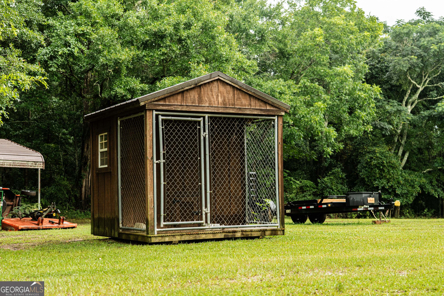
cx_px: 222
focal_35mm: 51
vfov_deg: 26.5
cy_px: 148
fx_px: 629
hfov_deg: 38.9
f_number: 4
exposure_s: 1/160
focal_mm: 51
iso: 1250
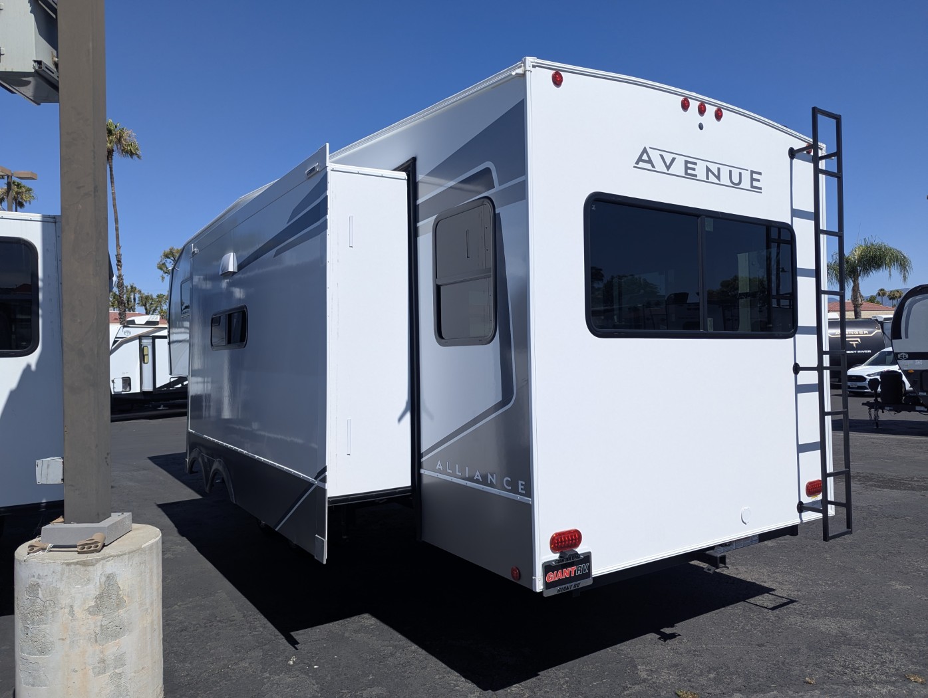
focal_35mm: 24
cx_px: 464
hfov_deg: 71.5
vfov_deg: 56.9
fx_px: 644
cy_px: 349
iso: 62
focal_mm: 6.81
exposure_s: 1/3425
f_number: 1.85
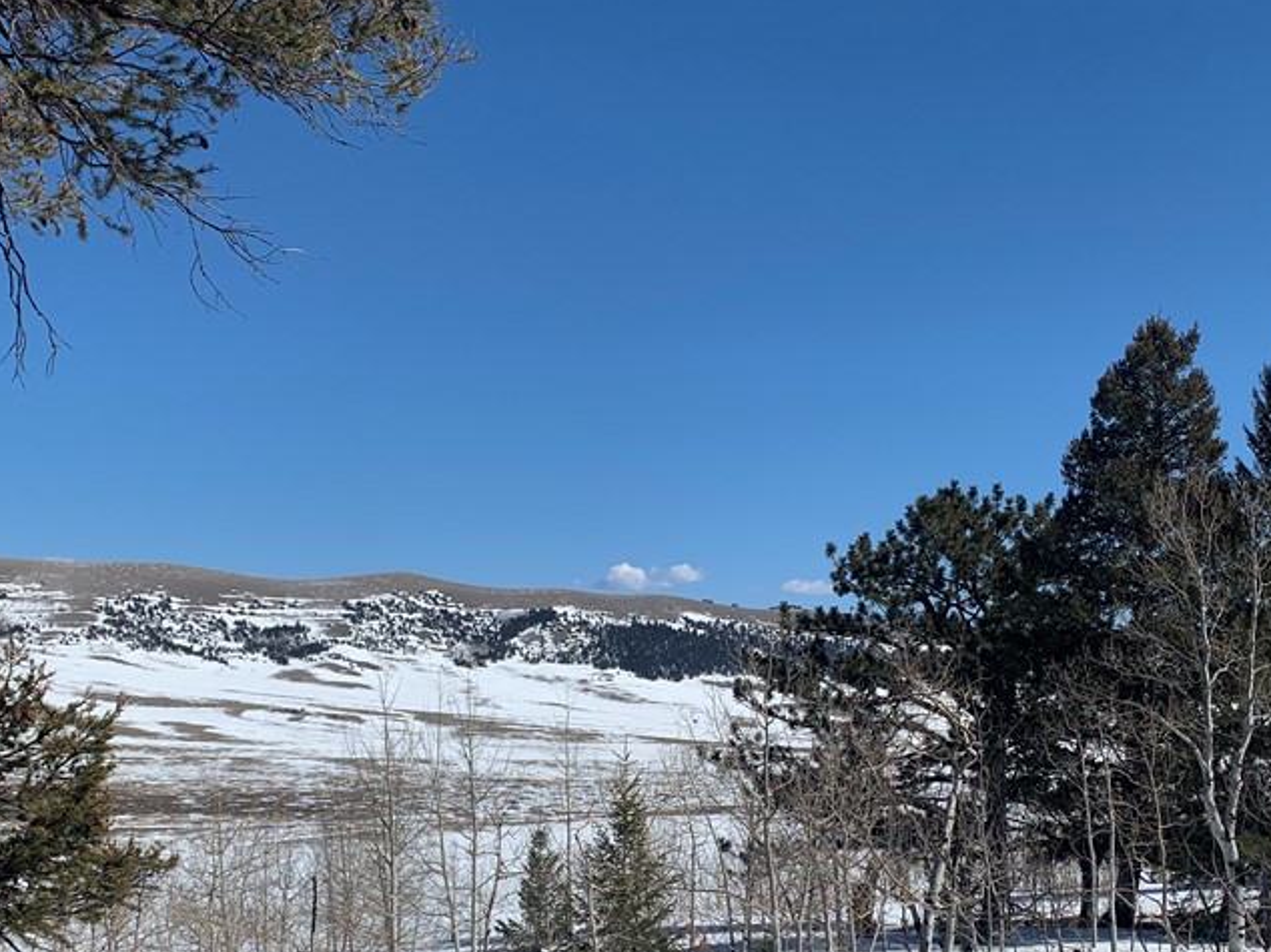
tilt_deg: -0.1
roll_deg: -2.5
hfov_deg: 44.7
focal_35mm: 42
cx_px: 716
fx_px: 1542
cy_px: 728
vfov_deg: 33.6
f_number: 1.8
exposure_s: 1/6452
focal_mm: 4.25
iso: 25
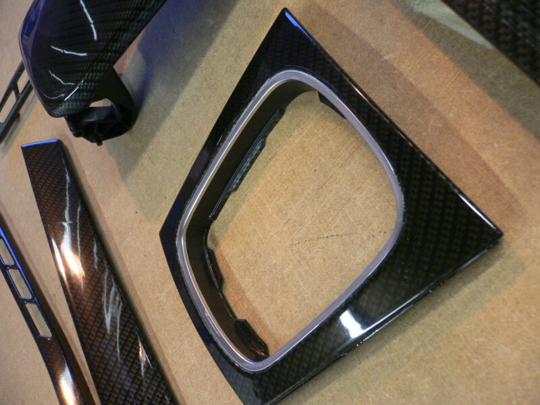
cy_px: 202
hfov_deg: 52.6
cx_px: 270
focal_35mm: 35
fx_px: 546
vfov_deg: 40.7
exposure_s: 1/20
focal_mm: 5.8
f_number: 2.8
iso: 200
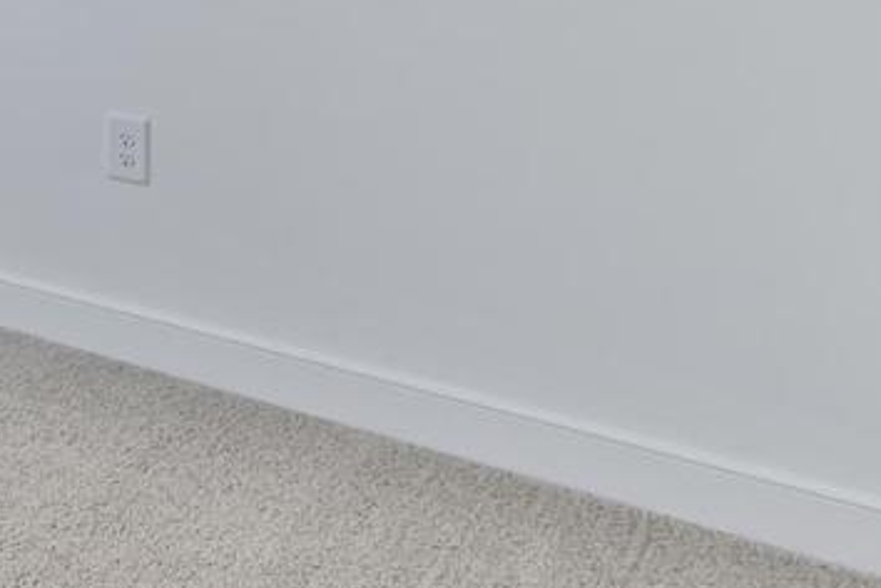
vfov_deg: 21.2
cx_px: -358
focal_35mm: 57
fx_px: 1395
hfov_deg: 27.2
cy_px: -212
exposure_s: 1/15
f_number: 8
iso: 100
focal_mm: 14
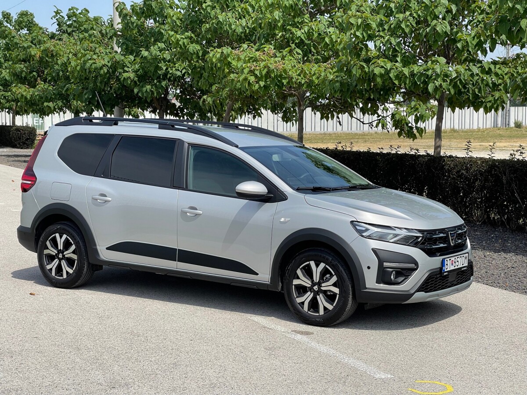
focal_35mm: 64
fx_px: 974
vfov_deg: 22.9
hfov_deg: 30.3
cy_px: 198
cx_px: 264
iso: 20
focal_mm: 7.5
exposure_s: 1/995
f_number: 2.2
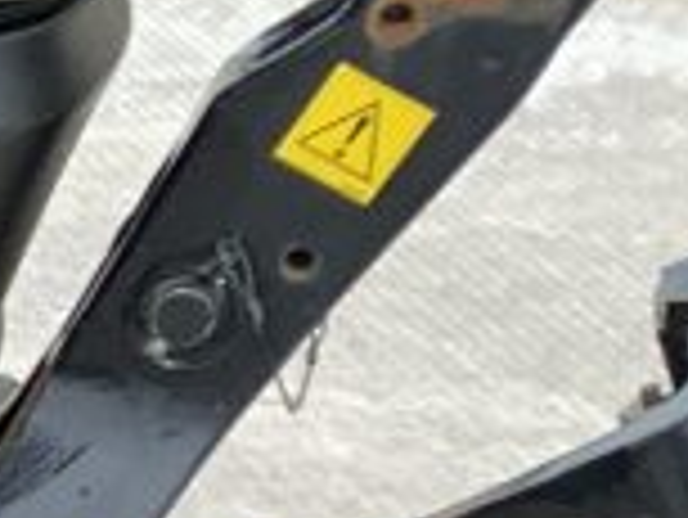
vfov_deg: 7.2
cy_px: 1302
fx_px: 3859
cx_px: -1583
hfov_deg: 8.2
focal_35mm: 194
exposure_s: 1/262
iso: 16
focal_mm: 3
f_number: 1.8
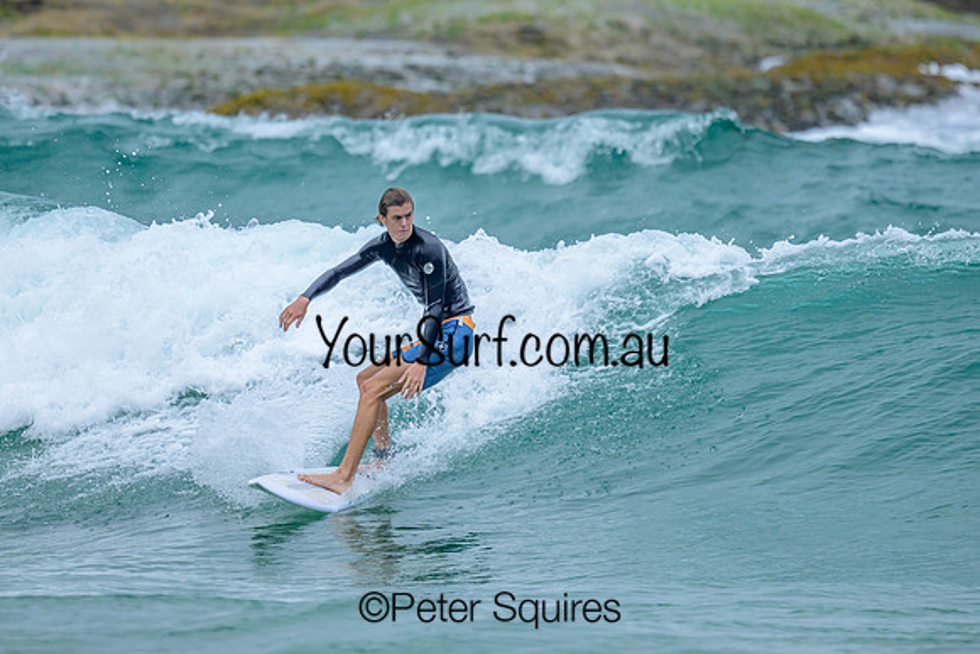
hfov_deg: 1.9
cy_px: 205
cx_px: 537
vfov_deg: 1.3
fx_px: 29939
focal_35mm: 1100
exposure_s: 1/3200
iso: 720
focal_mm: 800
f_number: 6.3
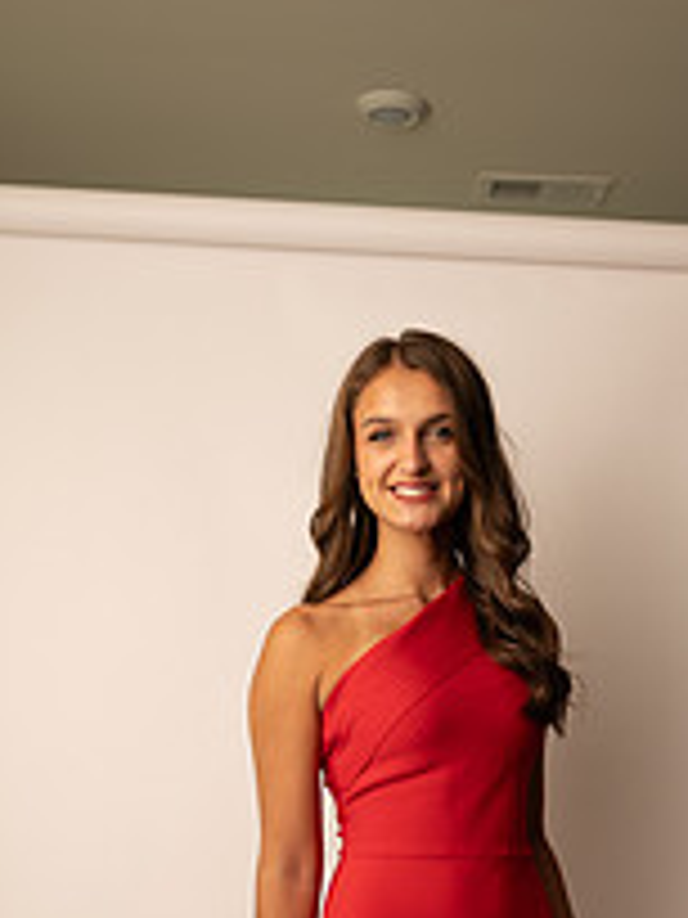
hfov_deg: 28.5
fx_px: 1352
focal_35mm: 51
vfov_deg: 34.0
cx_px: 418
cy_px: 932
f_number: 3.2
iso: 100
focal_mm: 24
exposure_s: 1/160
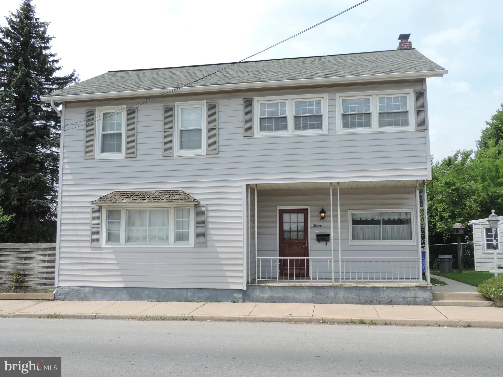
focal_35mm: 33
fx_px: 480
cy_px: 188
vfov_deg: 42.9
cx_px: 252
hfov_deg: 55.4
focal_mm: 5.8
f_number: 3.2
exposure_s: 1/800
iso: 80
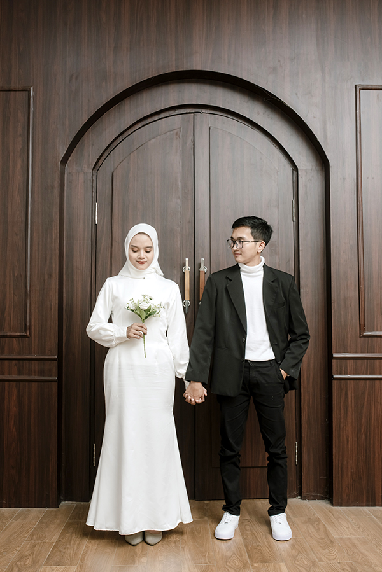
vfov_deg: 54.4
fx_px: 557
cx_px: 191
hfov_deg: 37.9
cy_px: 286
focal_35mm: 35
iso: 400
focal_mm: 35
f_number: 6.3
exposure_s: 1/125
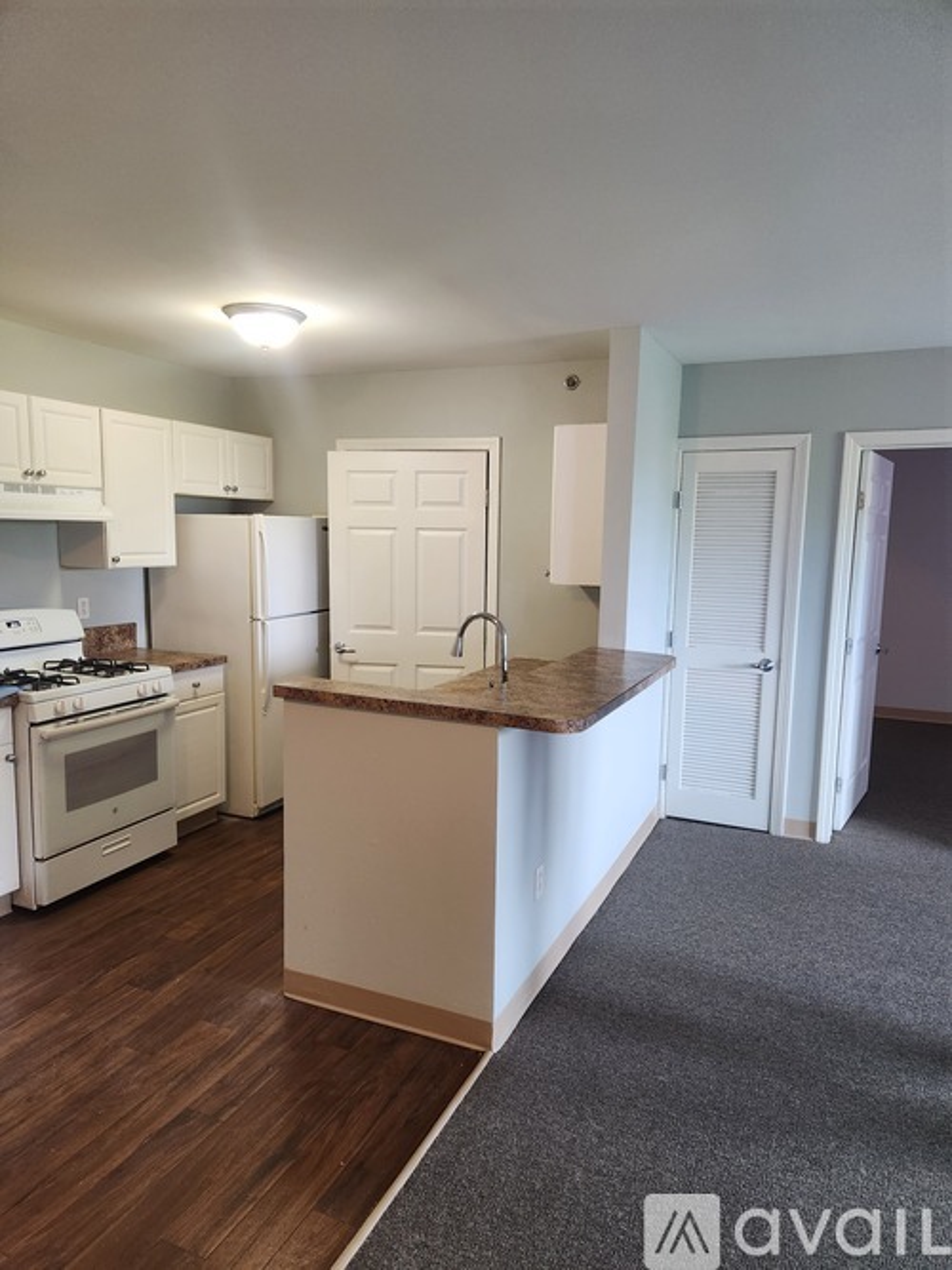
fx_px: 844
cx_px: 476
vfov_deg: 73.9
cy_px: 635
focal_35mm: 23
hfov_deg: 58.9
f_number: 1.8
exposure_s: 1/120
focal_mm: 5.4
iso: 500
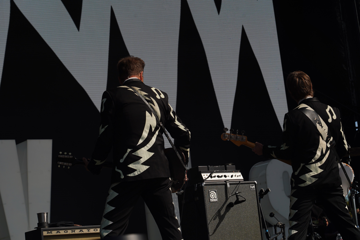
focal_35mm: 105
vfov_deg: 13.0
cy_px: 120
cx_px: 180
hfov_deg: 19.5
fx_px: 1050
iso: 100
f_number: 8
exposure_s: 1/800
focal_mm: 105
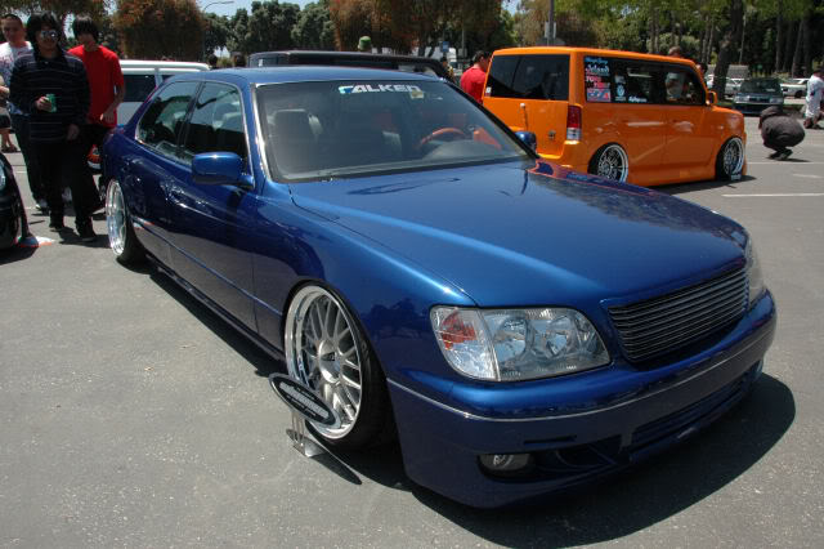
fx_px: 618
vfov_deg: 47.9
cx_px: 412
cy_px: 274
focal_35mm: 27
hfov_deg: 67.4
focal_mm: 18
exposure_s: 1/125
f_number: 14
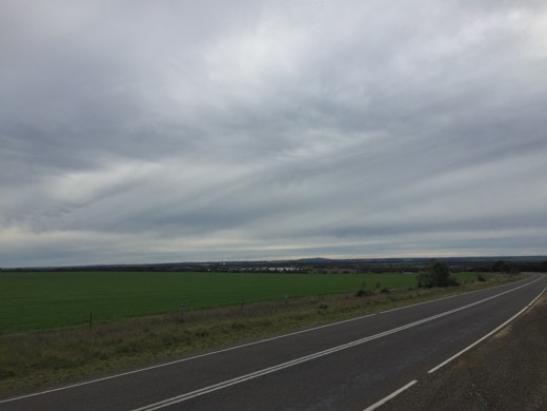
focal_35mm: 29
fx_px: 458
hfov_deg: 61.7
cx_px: 274
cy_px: 206
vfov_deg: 48.2
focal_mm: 4.15
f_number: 2.2
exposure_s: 1/1464
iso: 32
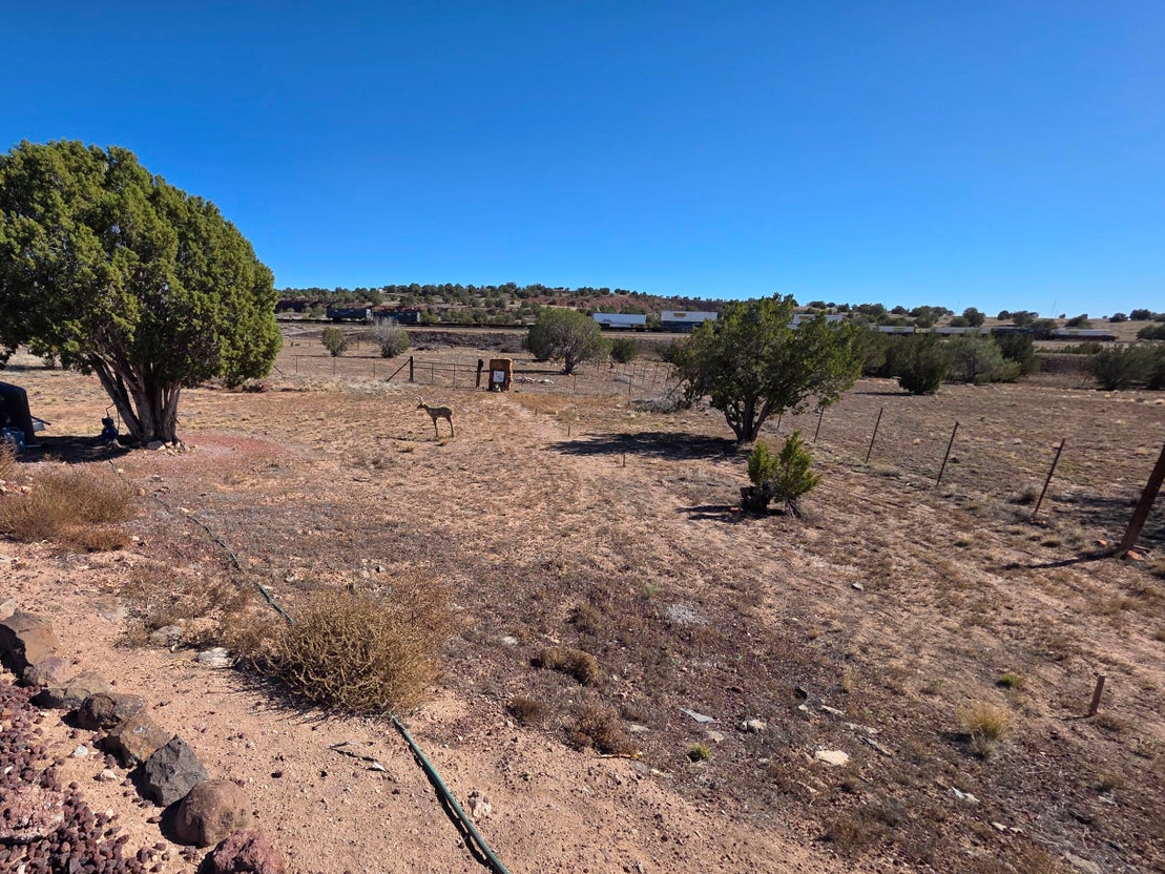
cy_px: 501
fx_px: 539
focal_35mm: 16
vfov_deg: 77.6
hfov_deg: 92.9
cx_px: 451
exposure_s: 1/2277
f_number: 1.9
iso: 40
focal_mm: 2.2
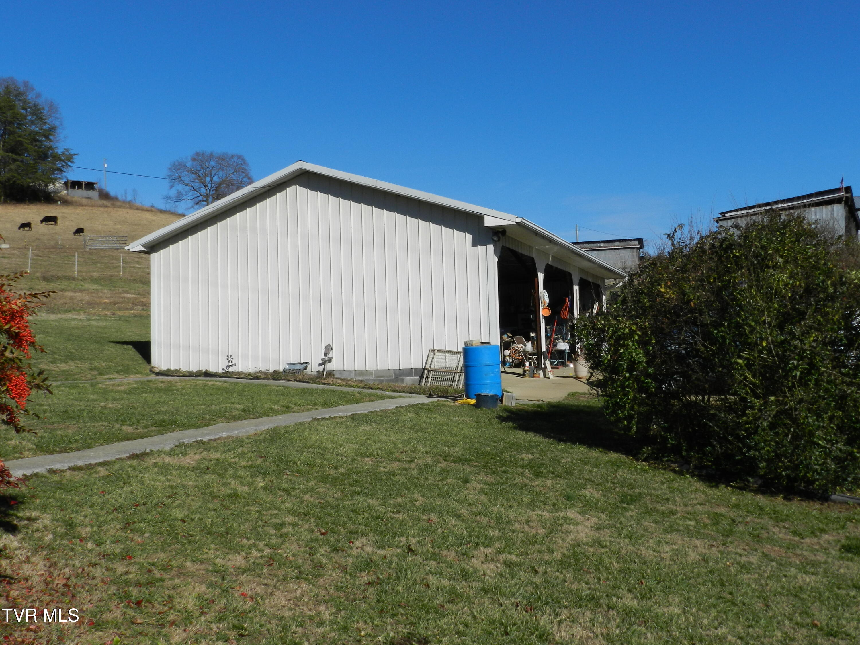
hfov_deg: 49.0
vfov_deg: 37.7
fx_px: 944
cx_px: 430
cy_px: 322
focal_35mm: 38
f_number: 5.6
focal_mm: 6.7
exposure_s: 1/1250
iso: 160
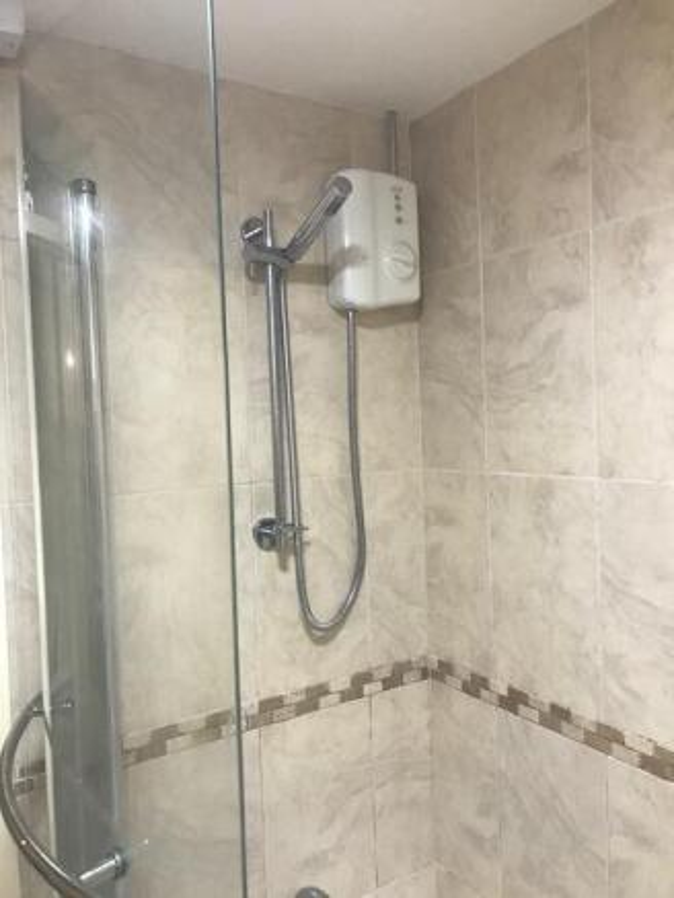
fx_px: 727
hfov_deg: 49.8
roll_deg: +3.4
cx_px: 337
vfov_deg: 63.4
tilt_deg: -3.0
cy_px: 449
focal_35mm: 28
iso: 32
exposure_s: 1/20
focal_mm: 3.99
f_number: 1.8
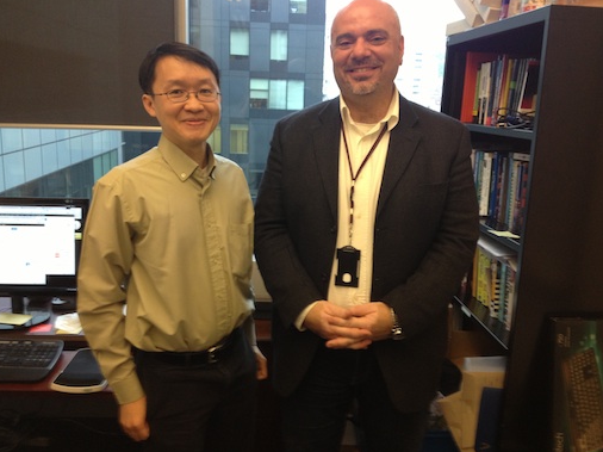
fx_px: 627
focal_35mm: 36
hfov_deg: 51.4
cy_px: 223
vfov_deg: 39.6
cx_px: 304
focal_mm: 4.28
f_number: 2.4
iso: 100
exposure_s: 1/20
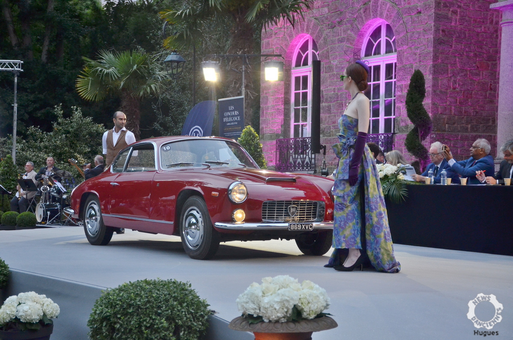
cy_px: 170
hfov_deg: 27.0
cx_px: 256
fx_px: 1067
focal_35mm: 75
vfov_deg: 18.1
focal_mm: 50
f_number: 5.6
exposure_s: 1/250
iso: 640
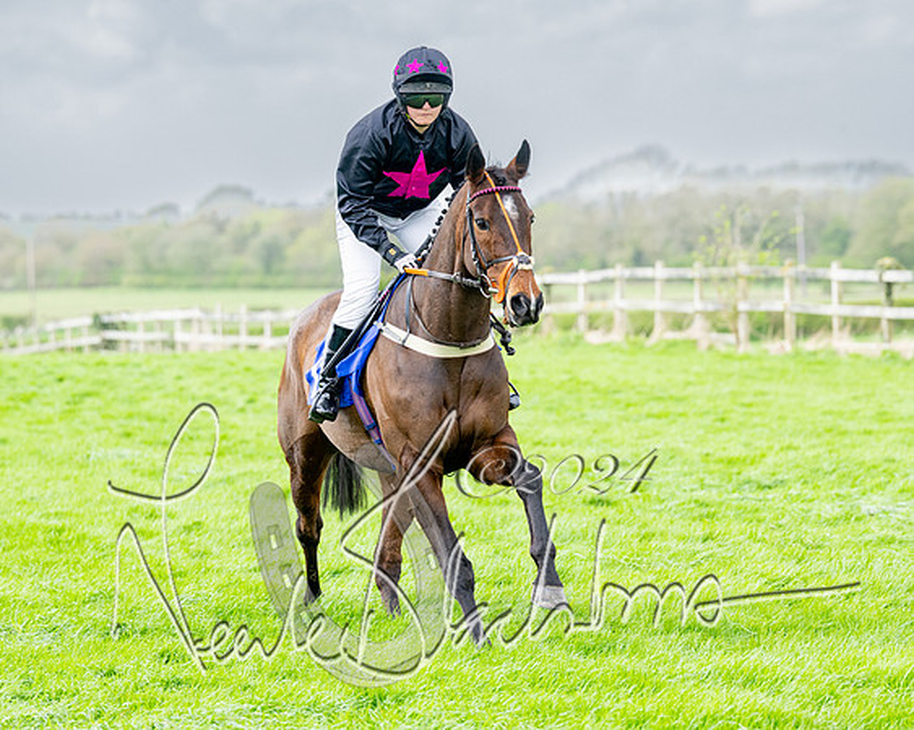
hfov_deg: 9.8
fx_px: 5311
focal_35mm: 196
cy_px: 428
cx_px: 498
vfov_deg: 7.9
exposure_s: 1/800
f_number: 4
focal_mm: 130
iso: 400
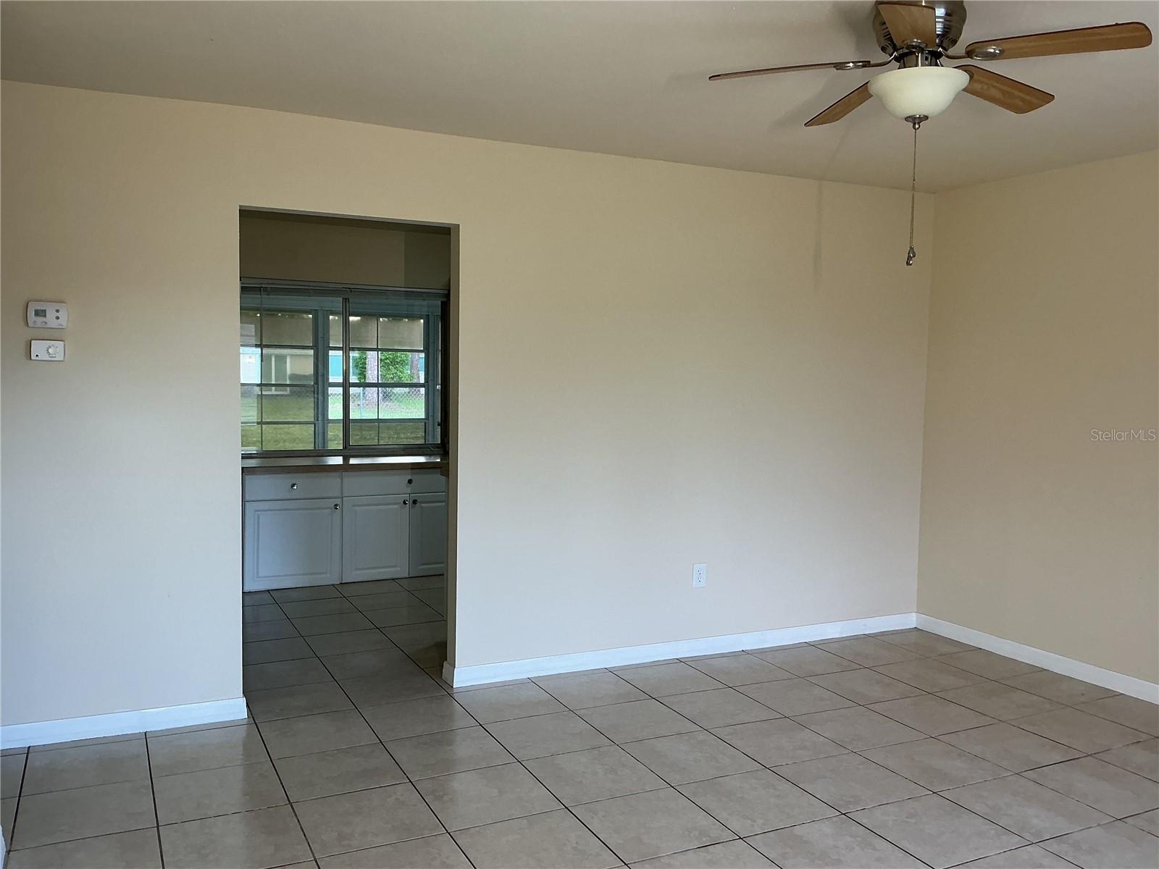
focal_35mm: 29
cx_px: 580
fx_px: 971
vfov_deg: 48.2
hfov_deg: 61.7
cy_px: 434
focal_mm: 3
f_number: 1.8
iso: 40
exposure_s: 1/60
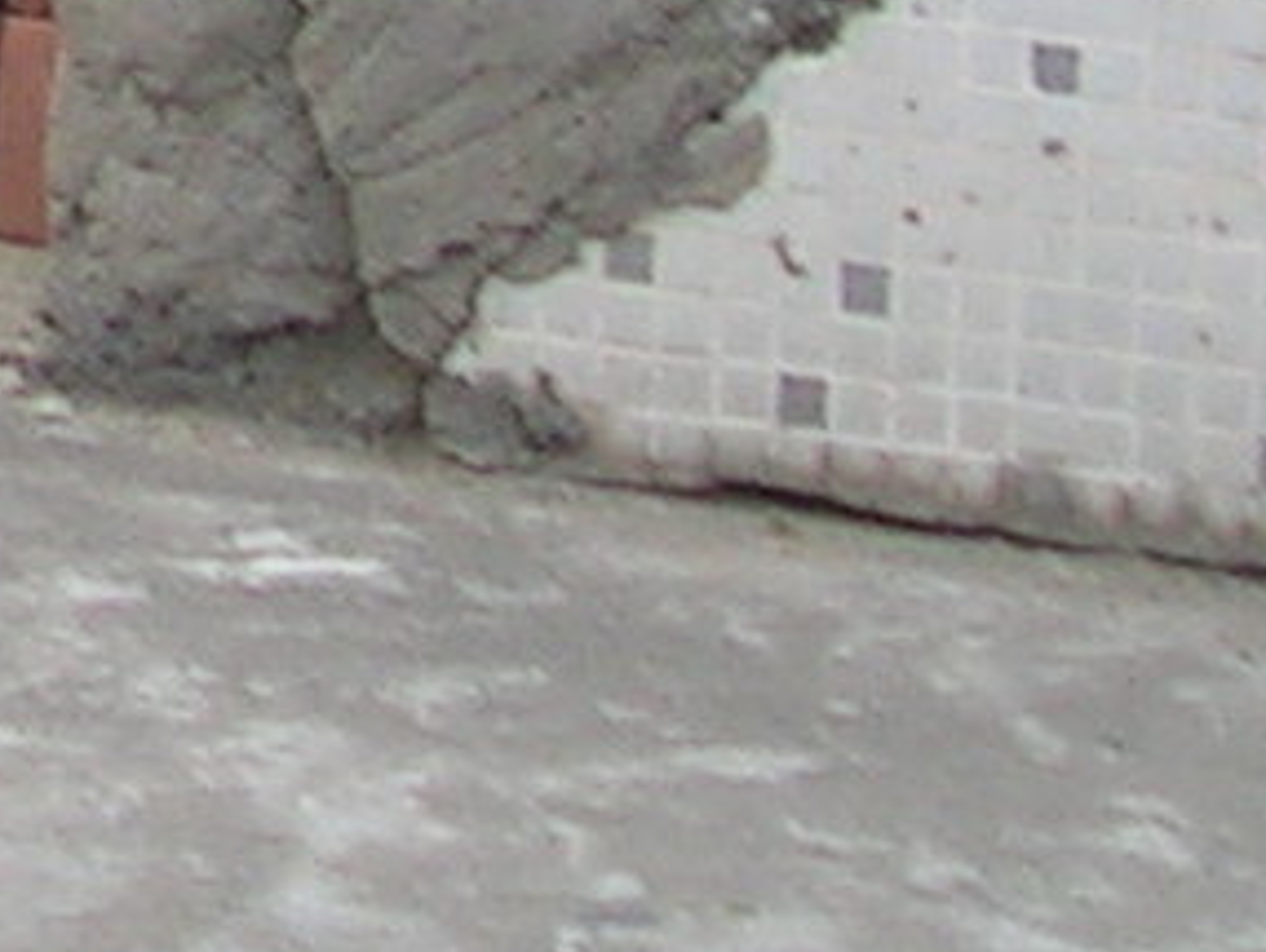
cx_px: -2873
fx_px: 13873
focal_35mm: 379
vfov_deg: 3.8
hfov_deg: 4.9
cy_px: -1979
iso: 50
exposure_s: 1/38.6
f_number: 3.2
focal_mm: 8
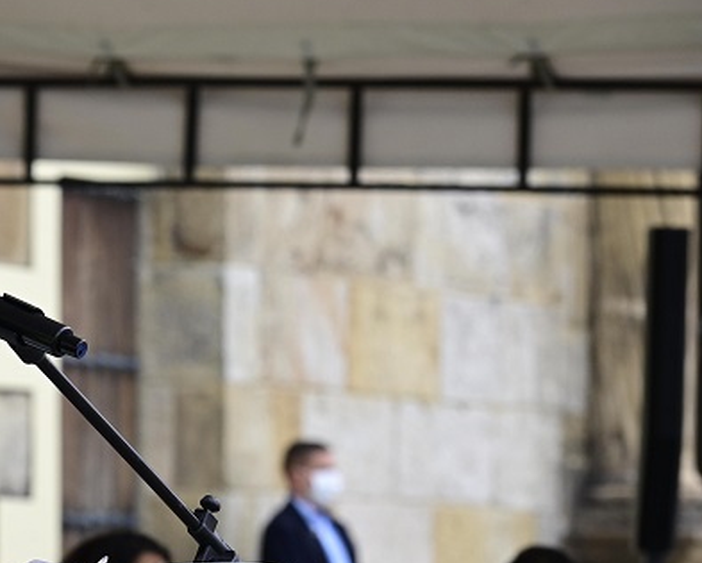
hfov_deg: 6.3
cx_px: -123
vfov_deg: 5.1
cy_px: 529
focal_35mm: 305
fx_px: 6342
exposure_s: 1/1250
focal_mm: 130
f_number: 8
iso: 1000
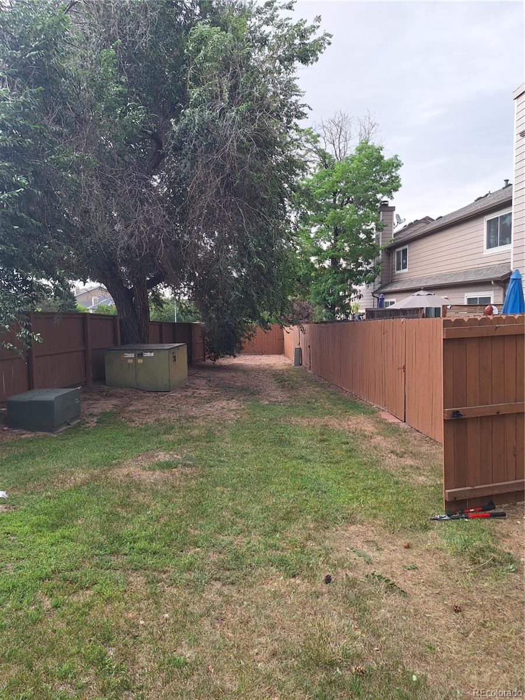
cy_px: 350
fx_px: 465
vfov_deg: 73.9
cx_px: 262
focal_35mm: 23
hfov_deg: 58.9
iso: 40
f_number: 1.8
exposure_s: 1/279
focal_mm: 5.54
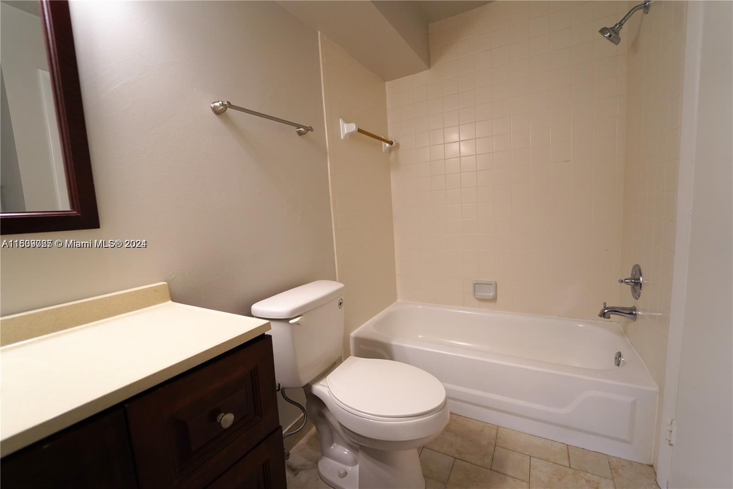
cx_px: 366
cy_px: 244
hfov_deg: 104.3
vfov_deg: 81.2
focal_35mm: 14
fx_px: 285
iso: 1600
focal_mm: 14
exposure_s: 1/160
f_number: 4
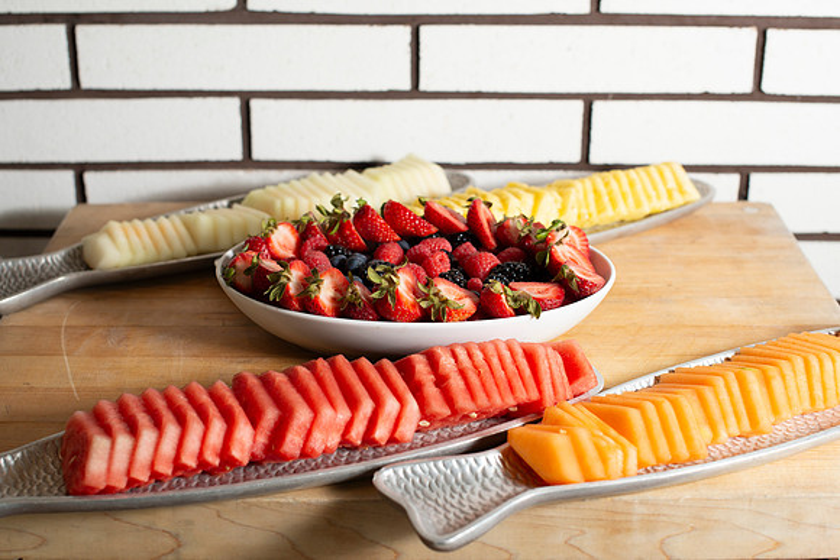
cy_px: 284
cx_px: 427
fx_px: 1252
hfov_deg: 37.1
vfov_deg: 25.2
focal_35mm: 54
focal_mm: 50
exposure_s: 1/200
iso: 200
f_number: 4.5
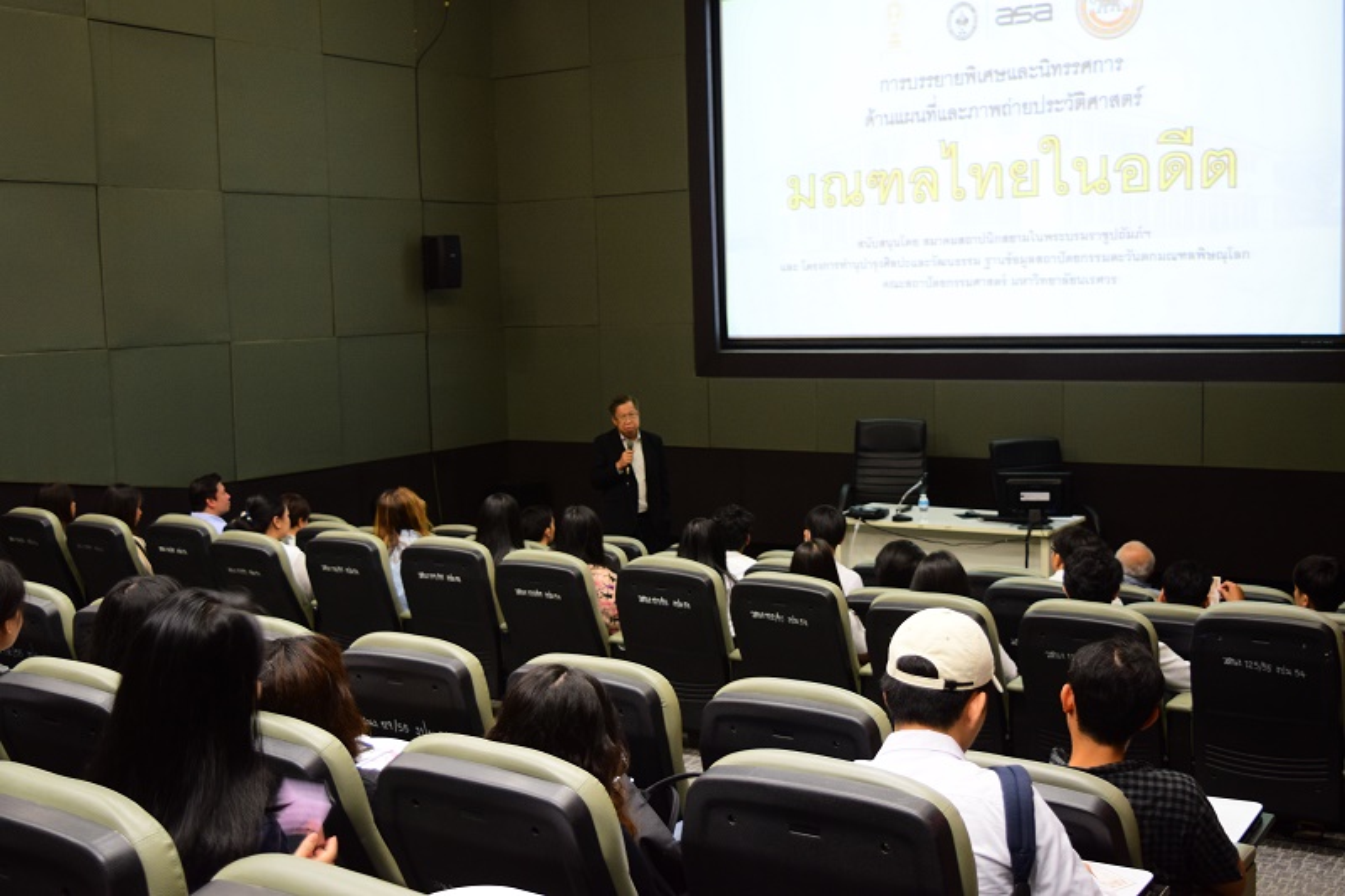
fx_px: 1625
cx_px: 672
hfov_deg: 45.0
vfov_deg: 30.8
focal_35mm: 44
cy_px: 448
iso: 800
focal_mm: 29
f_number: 4.2
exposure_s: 1/10
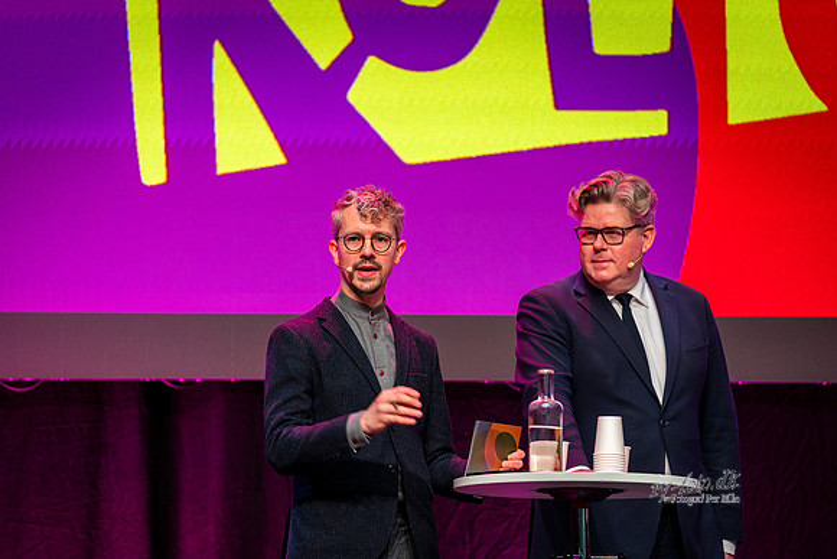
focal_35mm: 200
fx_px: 4651
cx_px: 418
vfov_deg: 6.9
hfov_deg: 10.3
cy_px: 280
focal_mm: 200
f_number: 2.8
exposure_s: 1/160
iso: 500
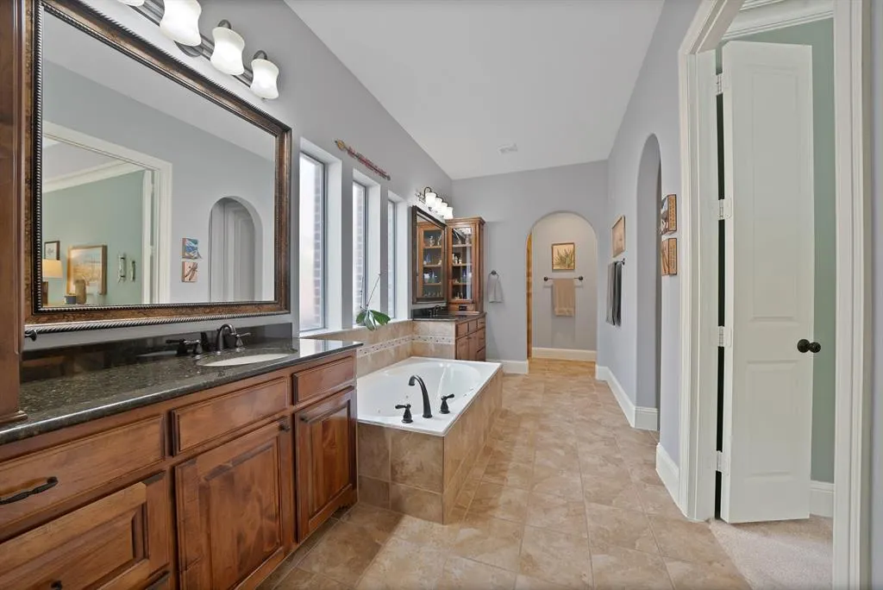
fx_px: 294
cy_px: 295
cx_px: 442
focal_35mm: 12
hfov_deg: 112.6
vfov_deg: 90.1
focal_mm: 12
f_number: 9
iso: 640
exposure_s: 1/2
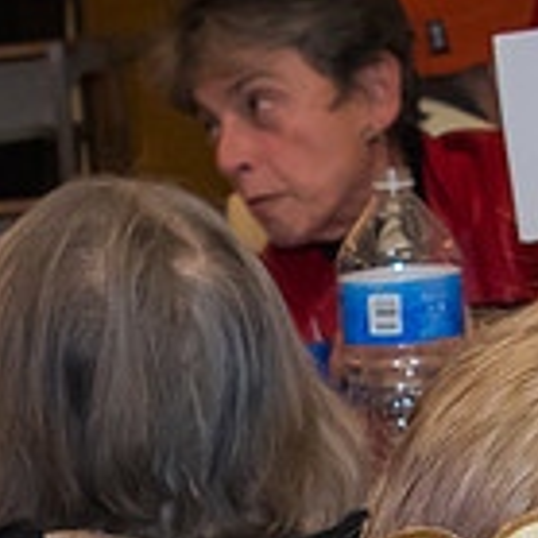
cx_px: 191
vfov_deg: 5.8
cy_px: 822
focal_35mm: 300
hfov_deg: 5.8
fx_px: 5275
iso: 800
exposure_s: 1/60
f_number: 6.3
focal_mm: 28
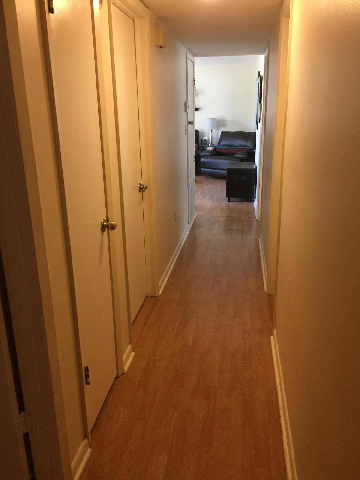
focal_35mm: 29
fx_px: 402
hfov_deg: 48.2
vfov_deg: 61.7
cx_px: 180
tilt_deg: -16.7
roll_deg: +1.9
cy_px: 240
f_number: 2.2
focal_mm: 4.15
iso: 160
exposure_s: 1/30
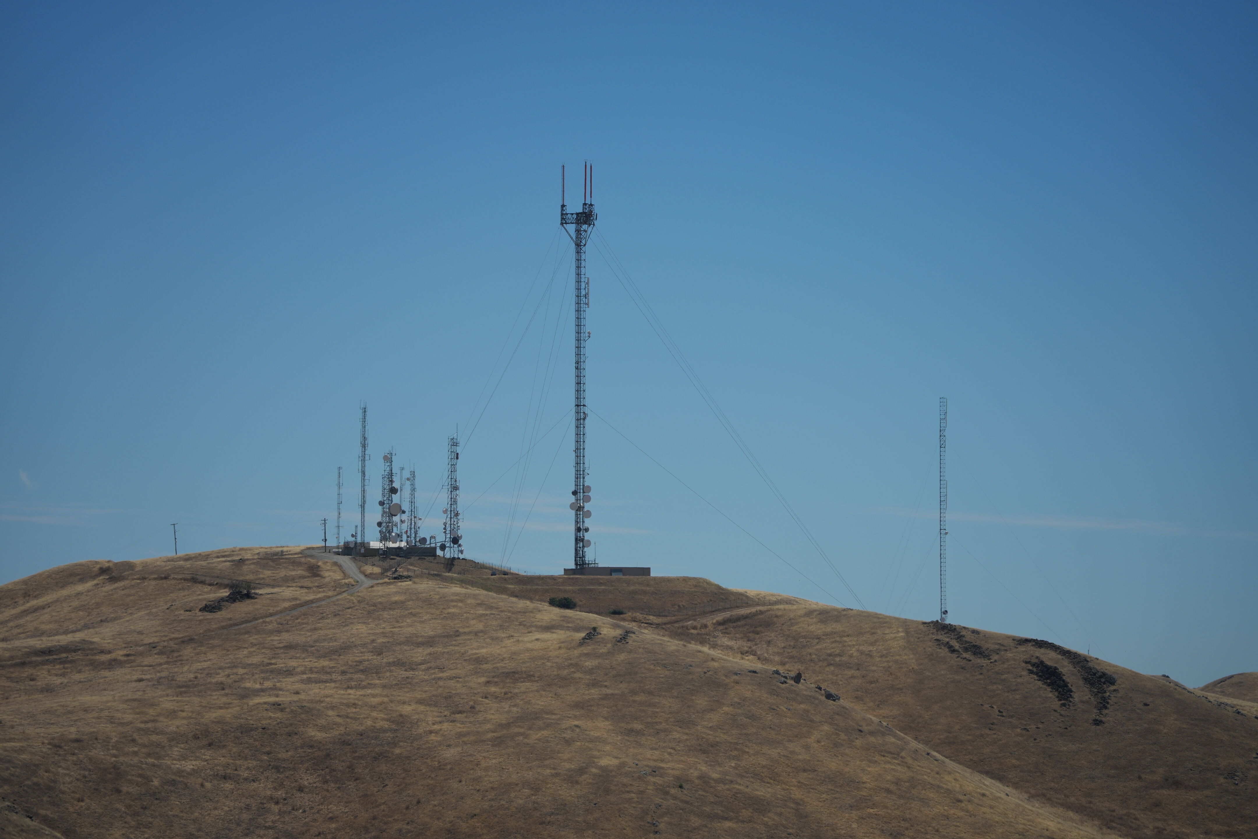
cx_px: 629
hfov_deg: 13.3
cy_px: 420
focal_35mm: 154
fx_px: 5381
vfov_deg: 8.9
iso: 200
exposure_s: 1/2000
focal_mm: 154
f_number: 6.3
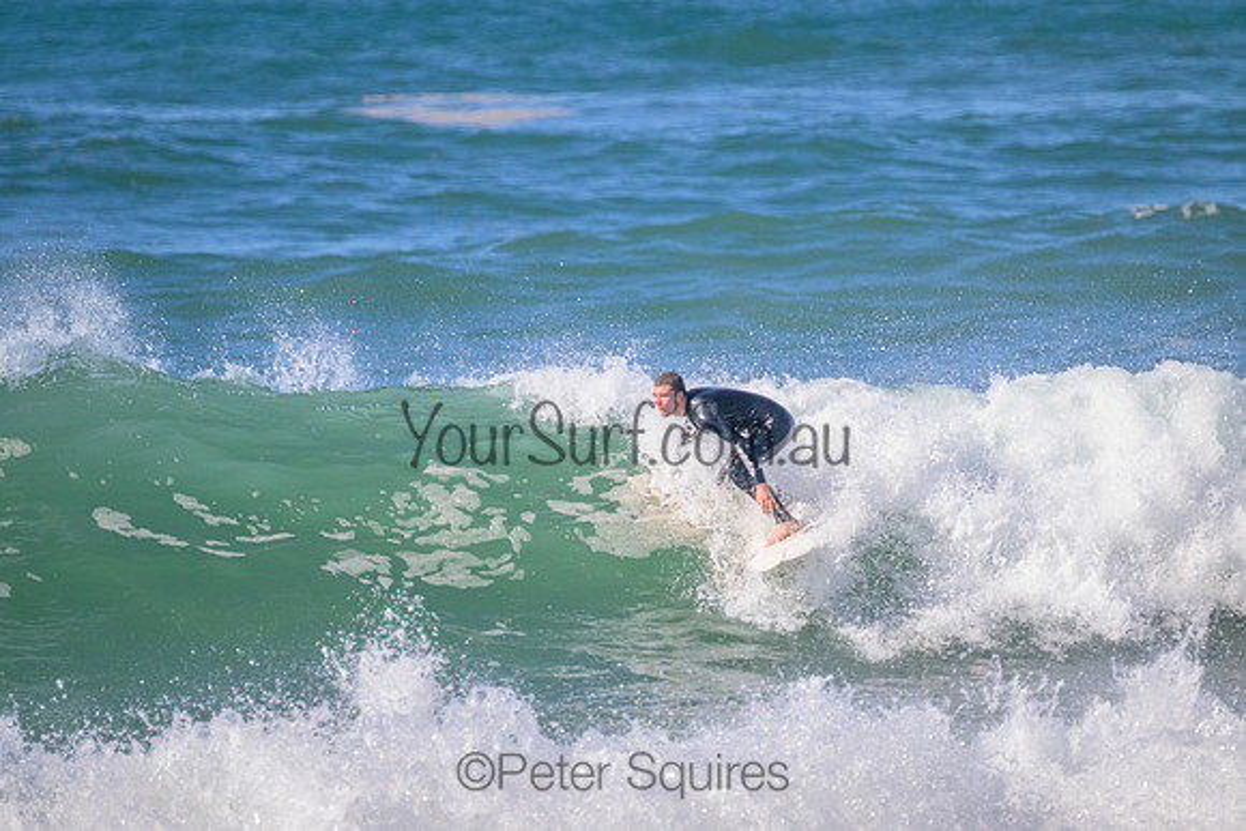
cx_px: 623
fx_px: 27694
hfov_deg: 2.6
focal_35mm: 800
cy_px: 416
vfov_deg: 1.7
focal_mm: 800
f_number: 11
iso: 1400
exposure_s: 1/2000
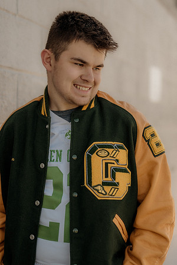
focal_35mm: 75
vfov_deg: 27.0
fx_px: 553
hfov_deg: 18.2
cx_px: 88
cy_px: 132
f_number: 1.4
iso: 400
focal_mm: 50
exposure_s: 1/4000
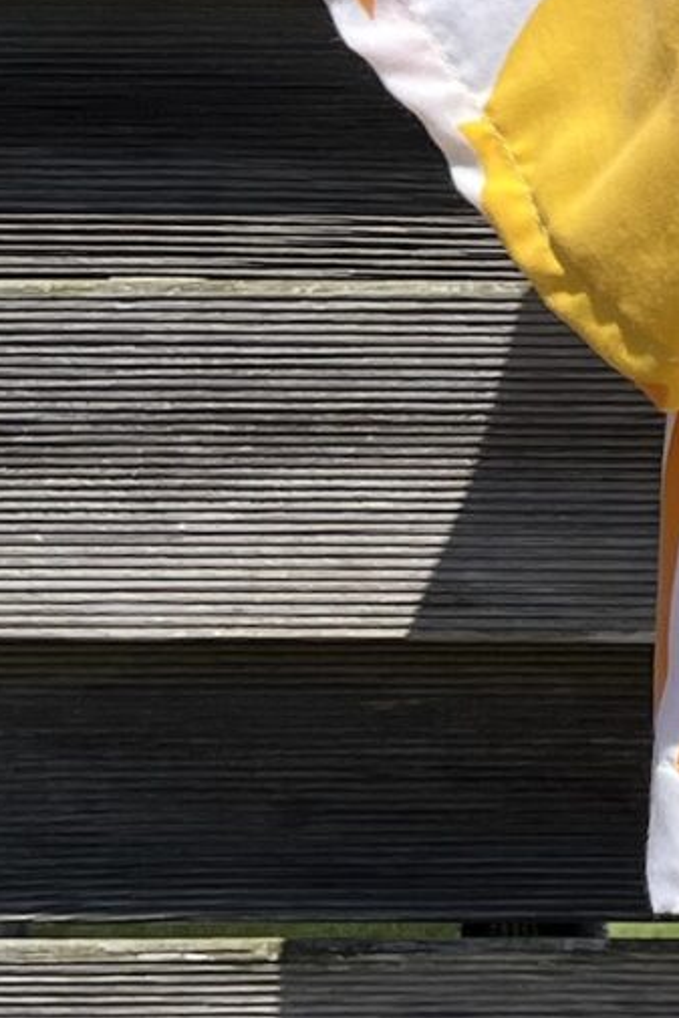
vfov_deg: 14.4
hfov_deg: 9.0
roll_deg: -0.4
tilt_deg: -2.6
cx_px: 1634
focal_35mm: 137
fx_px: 3873
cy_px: -302
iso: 50
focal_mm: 5.1
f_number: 1.6
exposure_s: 1/6173
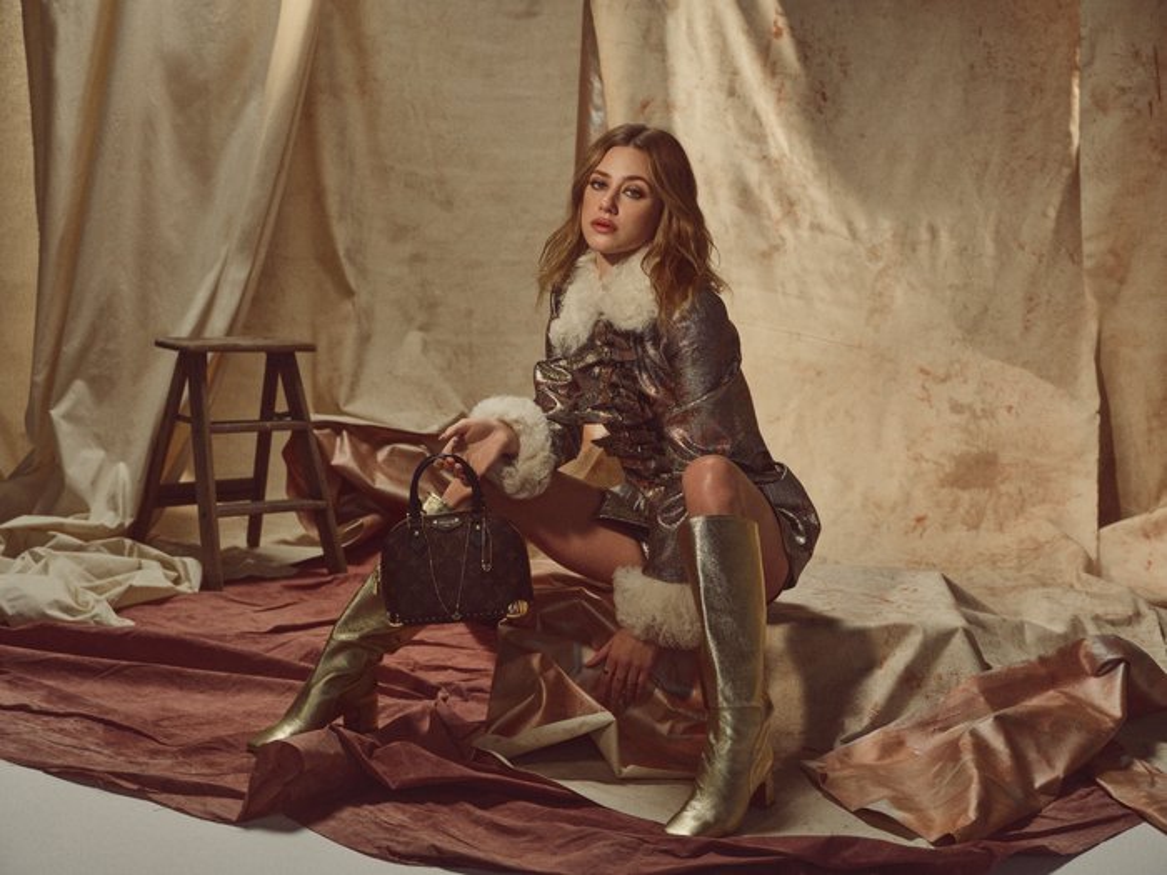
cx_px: 584
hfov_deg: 38.2
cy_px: 438
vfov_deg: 29.1
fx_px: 1686
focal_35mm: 50
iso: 1250
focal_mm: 63.7
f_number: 5.6
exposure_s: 1/200
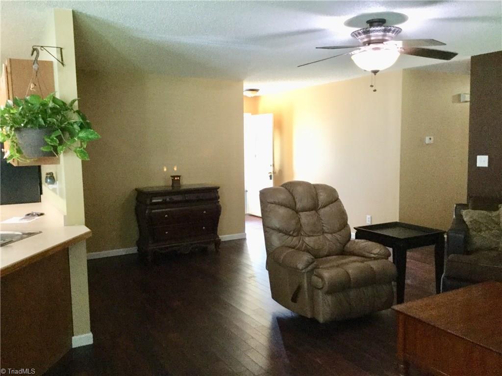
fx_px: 450
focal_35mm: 31
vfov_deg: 45.4
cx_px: 251
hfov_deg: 58.4
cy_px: 188
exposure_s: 1/30
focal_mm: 3.3
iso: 200
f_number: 2.4
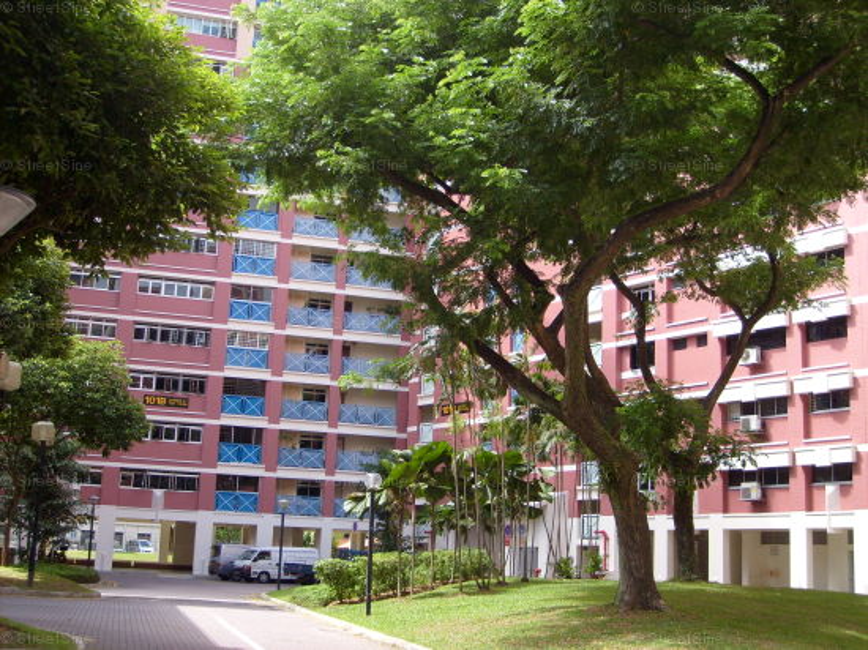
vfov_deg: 33.6
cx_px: 434
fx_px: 1078
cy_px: 325
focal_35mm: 43
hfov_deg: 43.9
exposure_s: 1/250
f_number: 3
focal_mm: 7.2
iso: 80
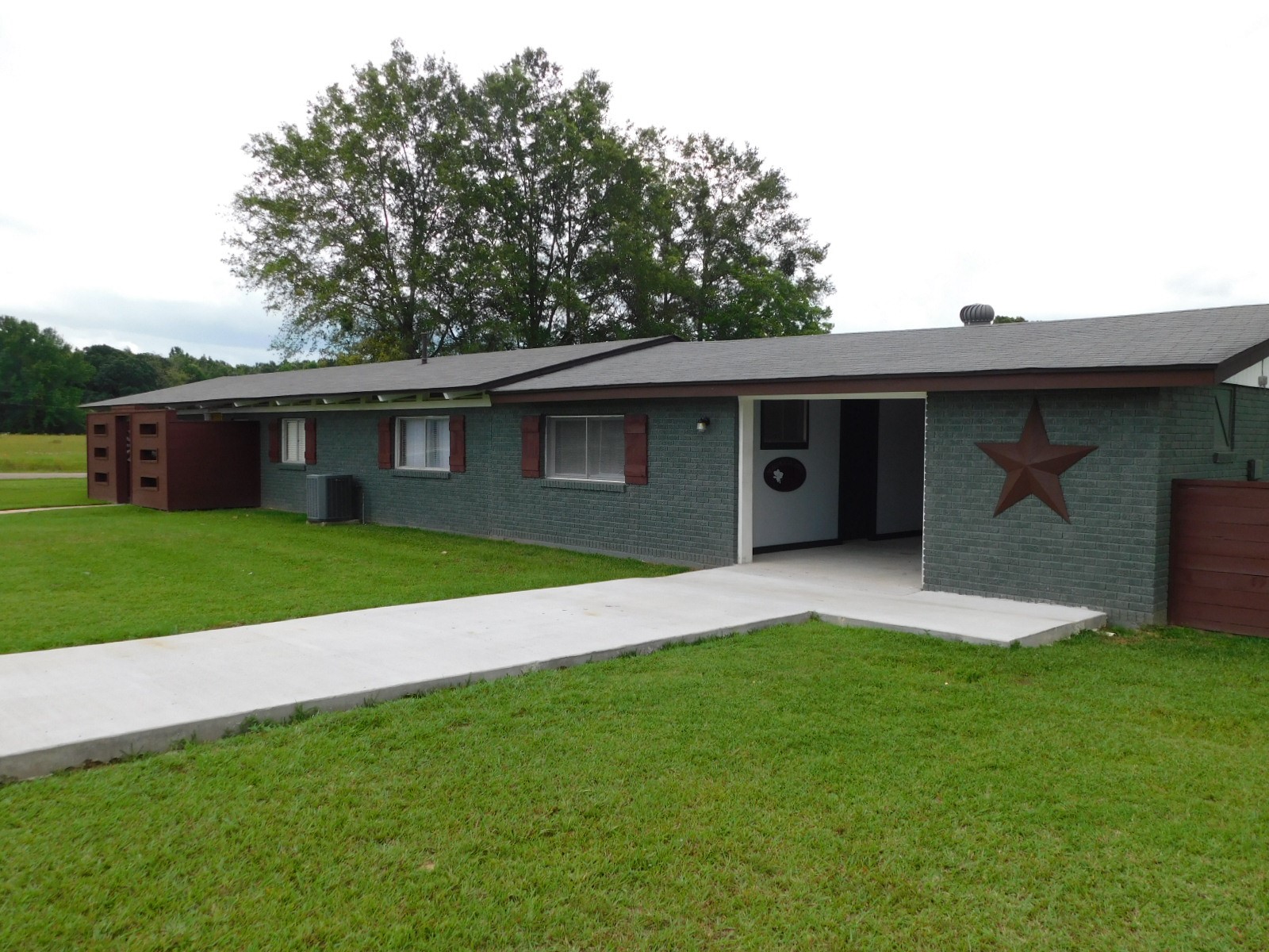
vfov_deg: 49.7
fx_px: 1026
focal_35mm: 28
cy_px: 476
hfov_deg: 63.4
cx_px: 634
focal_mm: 4.9
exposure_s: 1/640
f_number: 3.2
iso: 125
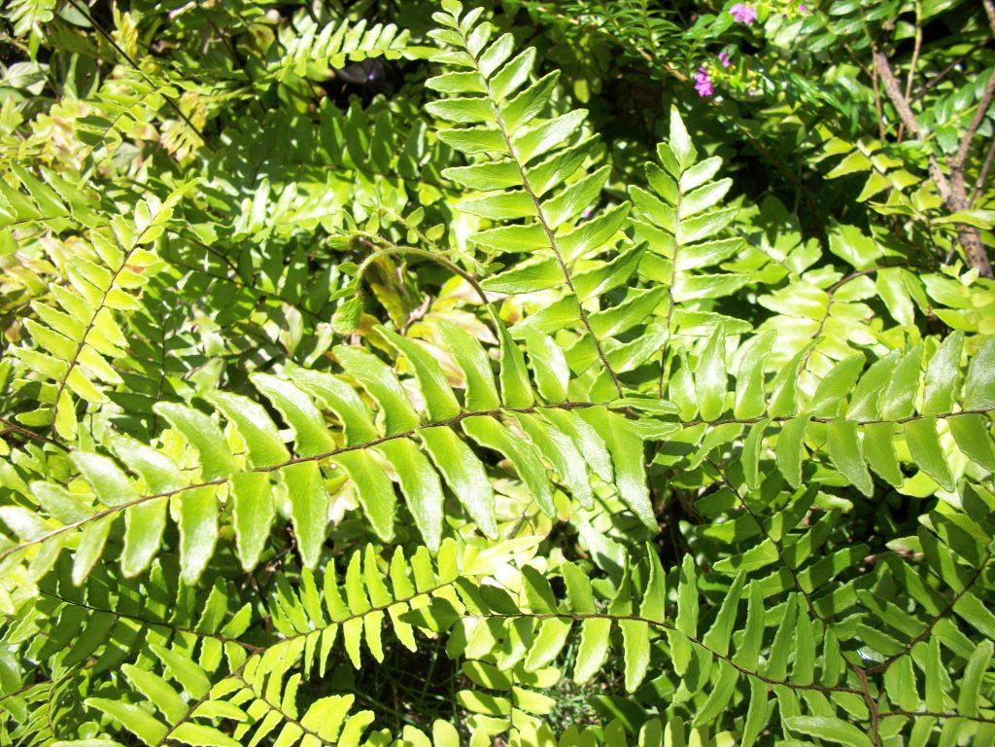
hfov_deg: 56.8
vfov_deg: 44.2
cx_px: 498
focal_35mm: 32
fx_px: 920
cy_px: 374
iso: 80
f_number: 8.8
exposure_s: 1/60
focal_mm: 5.7
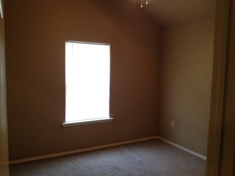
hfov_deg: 52.6
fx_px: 238
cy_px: 88
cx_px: 118
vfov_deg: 40.7
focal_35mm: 35
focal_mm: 4.28
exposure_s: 1/20
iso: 125
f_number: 2.4
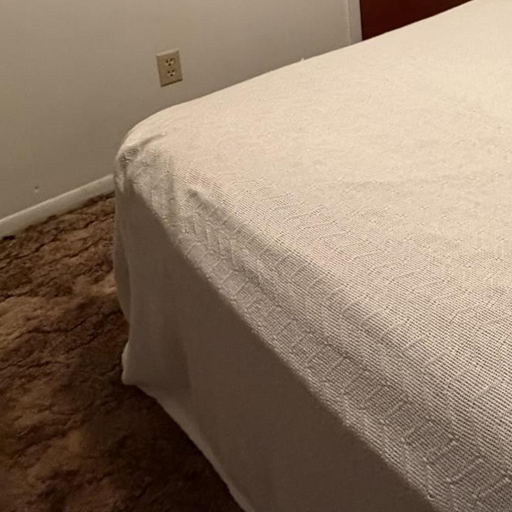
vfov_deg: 37.3
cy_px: -41
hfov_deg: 36.8
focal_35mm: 38
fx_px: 636
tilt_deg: -14.5
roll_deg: -0.1
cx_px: 567
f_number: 2.2
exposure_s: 1/60
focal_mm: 2.22
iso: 640
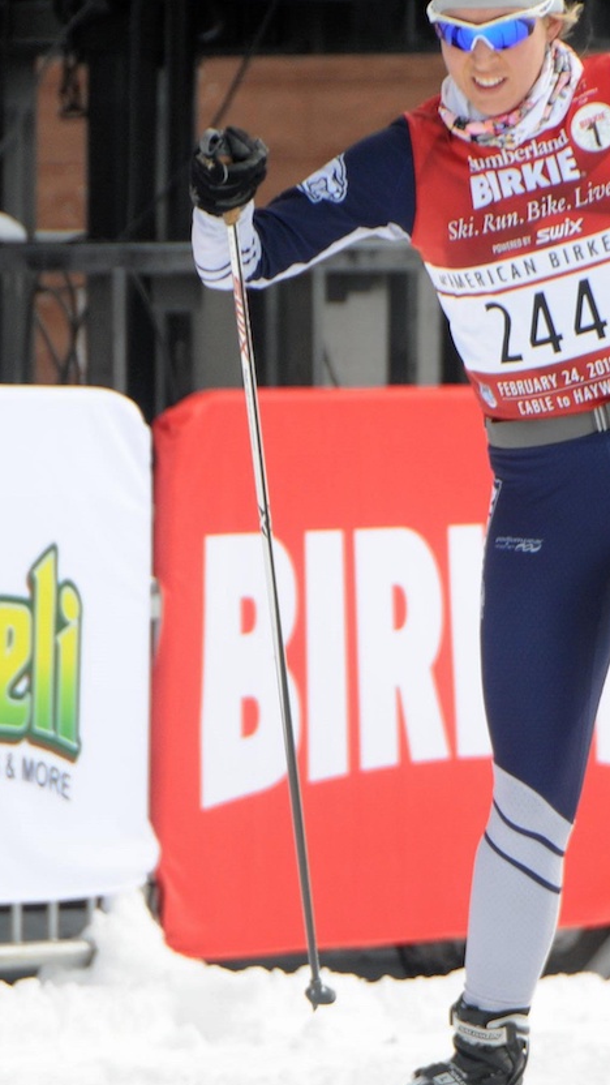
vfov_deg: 3.8
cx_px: 480
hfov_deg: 2.1
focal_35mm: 568
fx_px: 16333
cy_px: 625
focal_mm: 200
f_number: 5.6
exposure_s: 1/1000
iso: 400
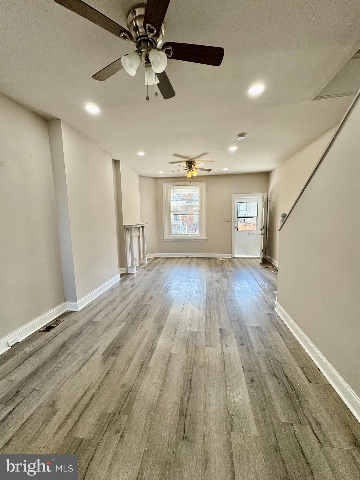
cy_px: 240
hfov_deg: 85.7
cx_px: 180
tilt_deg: -7.3
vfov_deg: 102.1
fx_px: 194
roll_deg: +1.4
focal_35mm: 14
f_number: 2.2
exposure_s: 1/120
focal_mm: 2.22
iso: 100
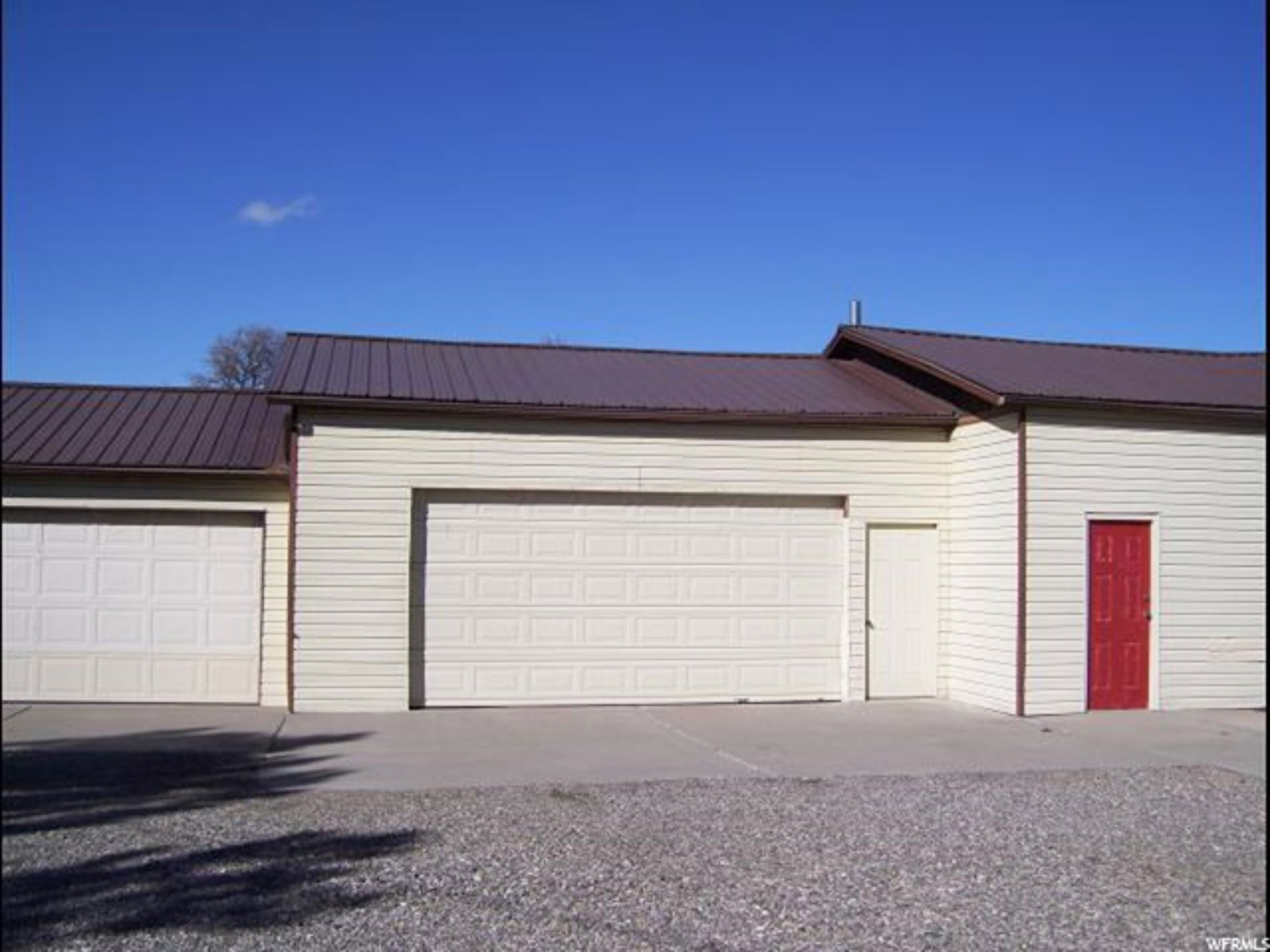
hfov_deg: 51.4
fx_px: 1321
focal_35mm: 36
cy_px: 476
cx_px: 635
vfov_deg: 39.7
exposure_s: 1/1250
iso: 80
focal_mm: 6
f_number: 4.8
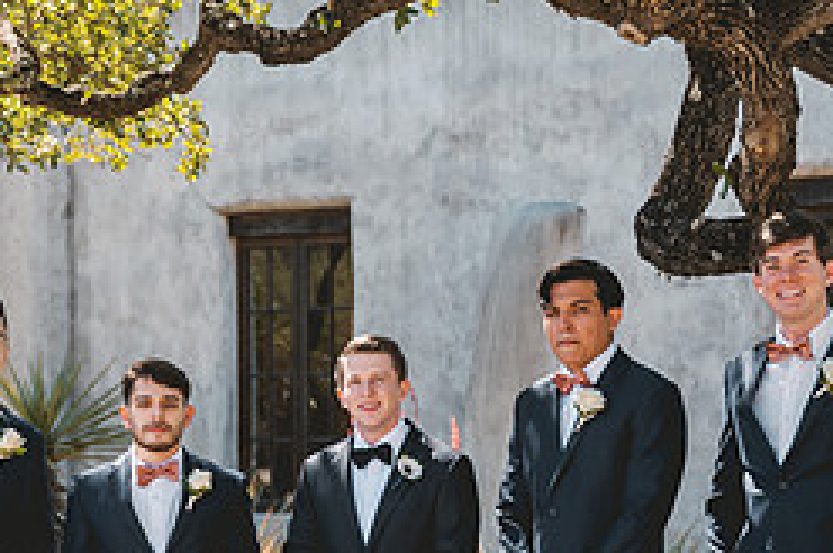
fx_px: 2657
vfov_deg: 11.7
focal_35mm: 115
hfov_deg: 17.7
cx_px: 243
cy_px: 570
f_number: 2.8
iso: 160
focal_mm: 49
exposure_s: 1/800
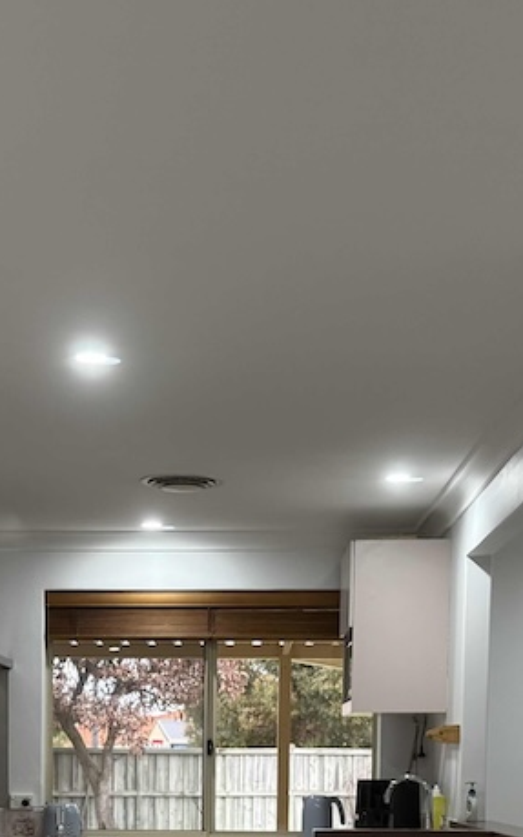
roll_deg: -0.6
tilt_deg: -2.3
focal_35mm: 71
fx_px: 1619
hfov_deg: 18.2
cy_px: 839
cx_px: 135
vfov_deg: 27.3
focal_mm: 6.76
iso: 160
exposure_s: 1/100
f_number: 1.78
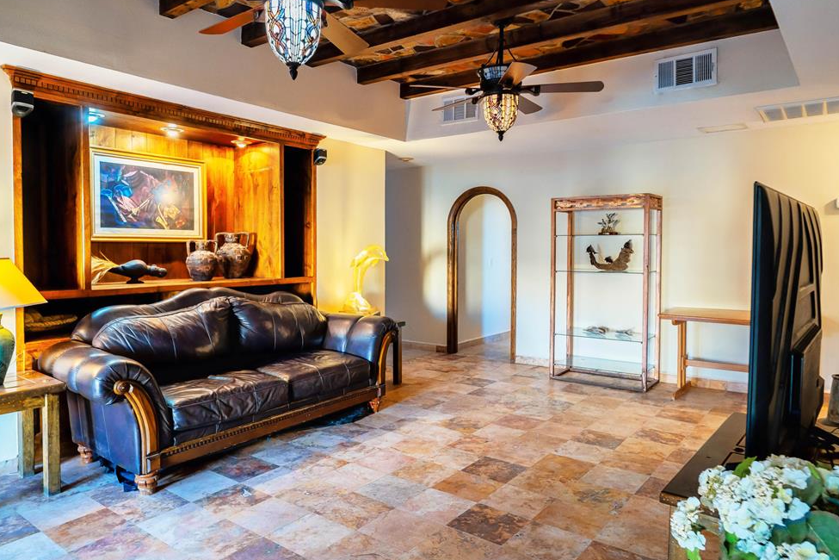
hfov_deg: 81.2
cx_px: 416
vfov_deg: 59.5
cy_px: 281
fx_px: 489
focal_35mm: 21
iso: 640
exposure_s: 1/25
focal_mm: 20
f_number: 4.5
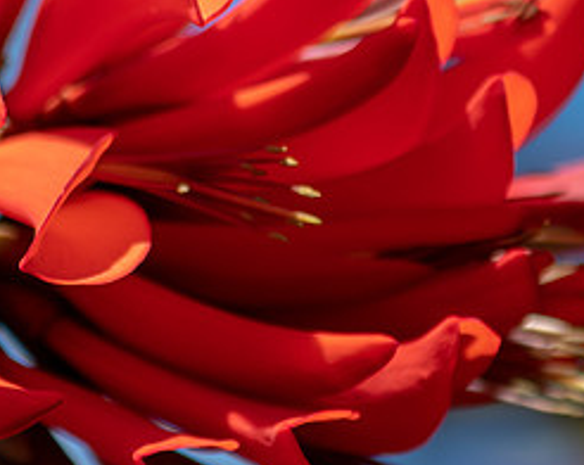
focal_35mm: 1045
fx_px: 18033
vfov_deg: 1.5
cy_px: 192
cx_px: 185
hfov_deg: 1.9
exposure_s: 1/640
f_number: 5.6
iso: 200
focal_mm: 270
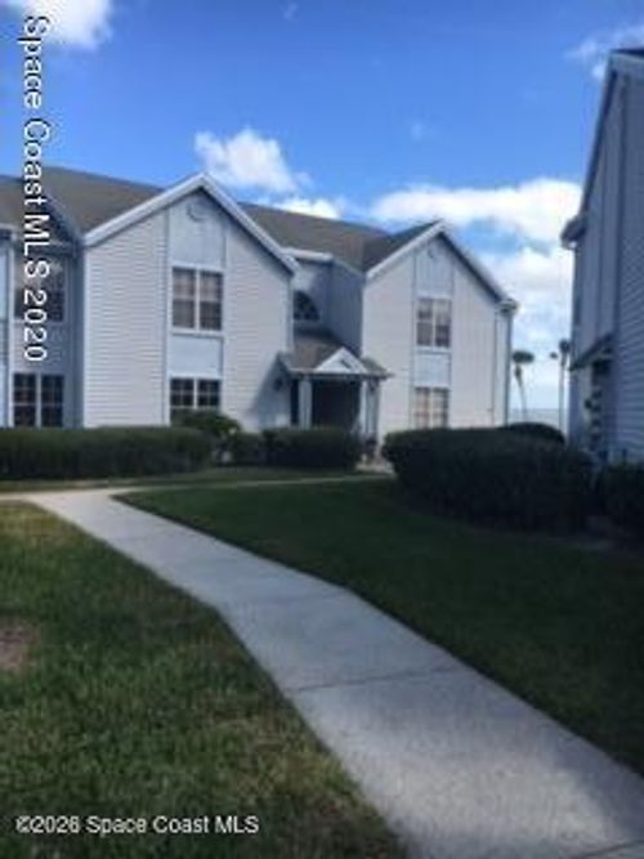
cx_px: 322
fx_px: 720
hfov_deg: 48.2
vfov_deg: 61.7
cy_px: 430
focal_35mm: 29
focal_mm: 4.15
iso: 25
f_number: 2.2
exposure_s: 1/974
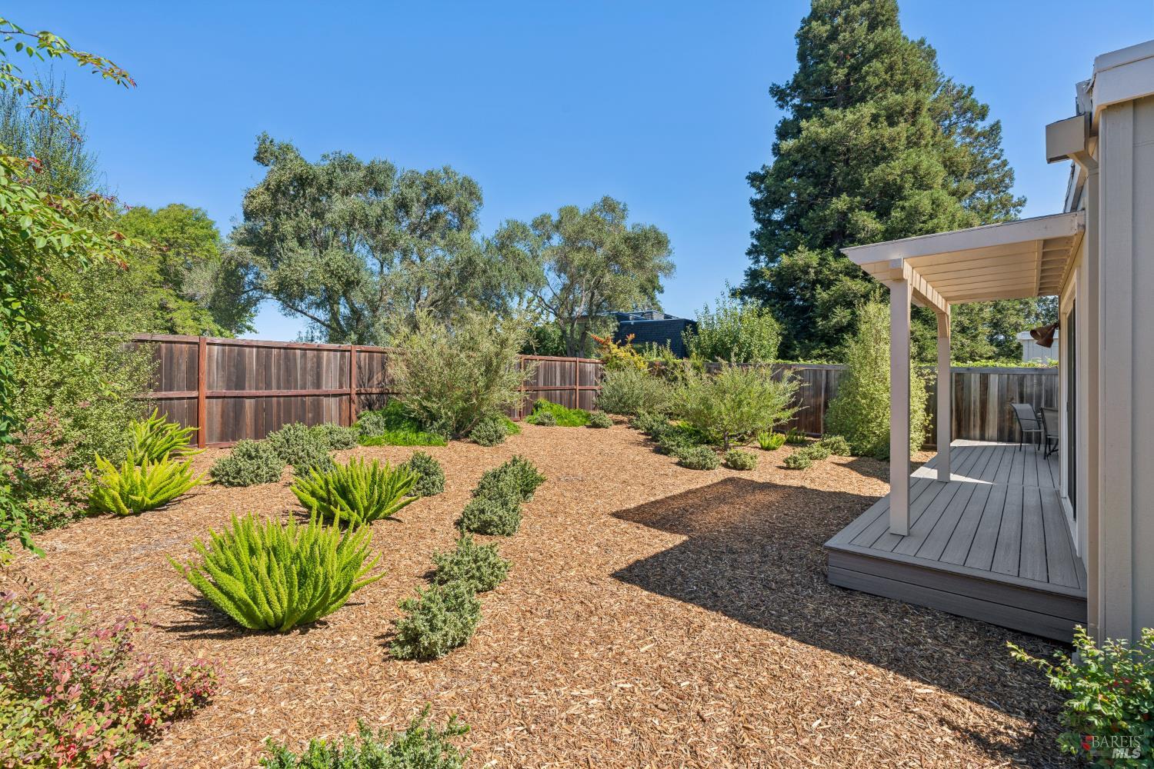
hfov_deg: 96.7
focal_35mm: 16
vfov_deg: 73.7
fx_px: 513
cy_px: 384
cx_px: 577
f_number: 11
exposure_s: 1/160
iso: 320
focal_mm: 16
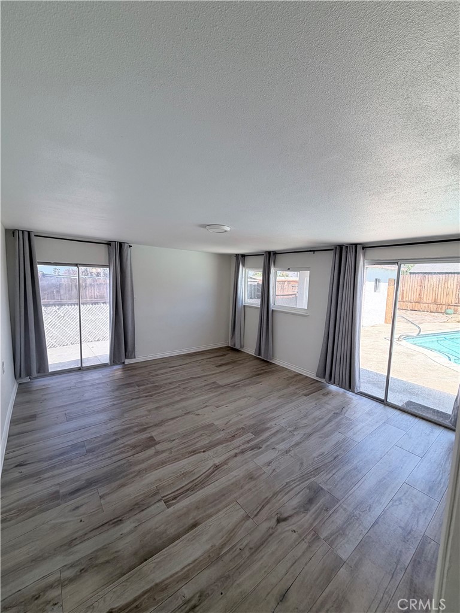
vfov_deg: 102.1
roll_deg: -1.6
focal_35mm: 14
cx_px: 230
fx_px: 248
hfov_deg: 85.7
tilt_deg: -6.5
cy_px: 306
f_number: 2.2
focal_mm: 2.22
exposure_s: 1/152
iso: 50
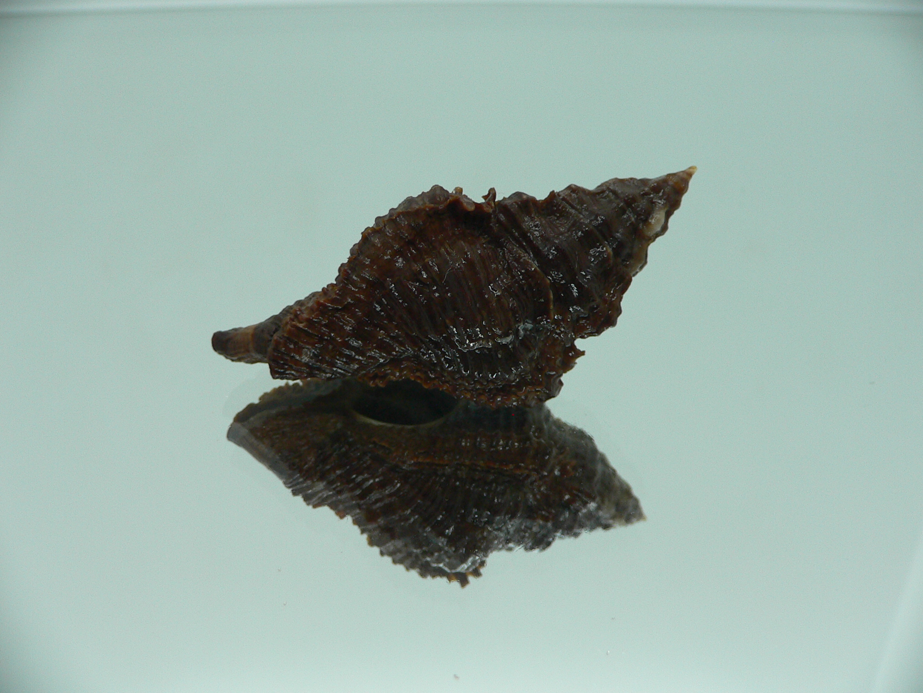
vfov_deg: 40.7
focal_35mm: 35
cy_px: 346
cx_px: 462
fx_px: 933
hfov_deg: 52.6
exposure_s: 1/60
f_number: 2.8
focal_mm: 4.6
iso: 100
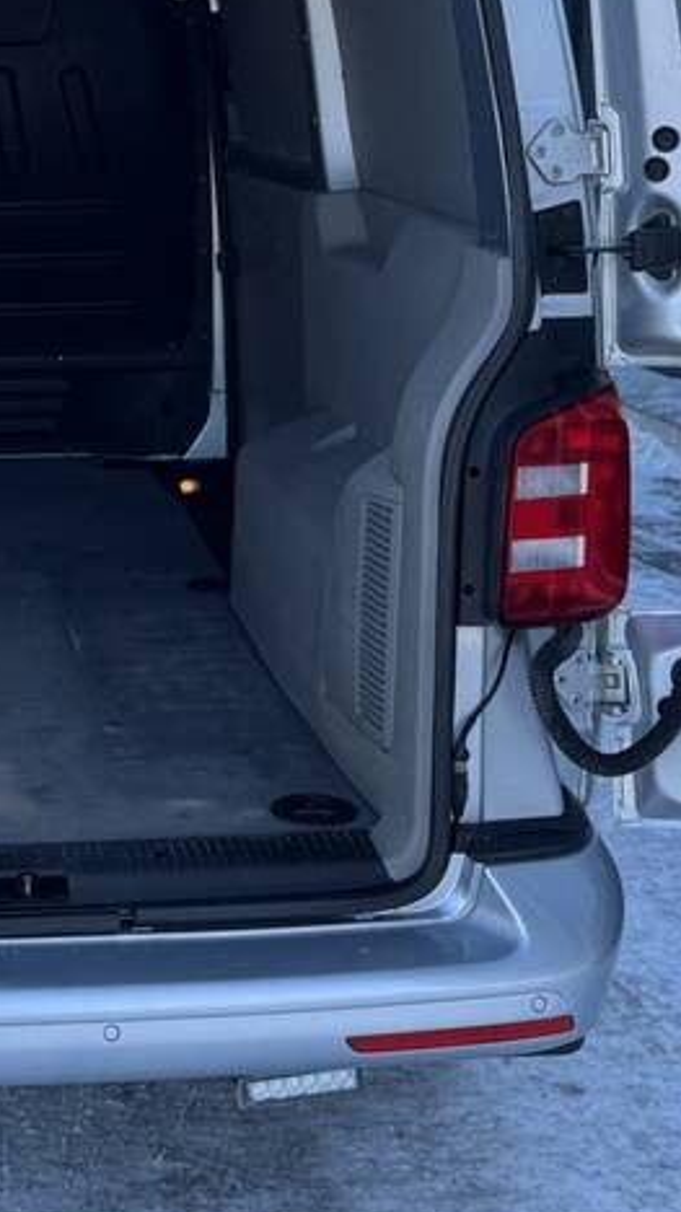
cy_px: 427
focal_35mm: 67
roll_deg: +0.7
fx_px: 2152
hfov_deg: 17.3
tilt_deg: -11.1
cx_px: -83
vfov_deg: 31.3
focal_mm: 6.76
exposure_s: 1/700
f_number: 1.78
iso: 80
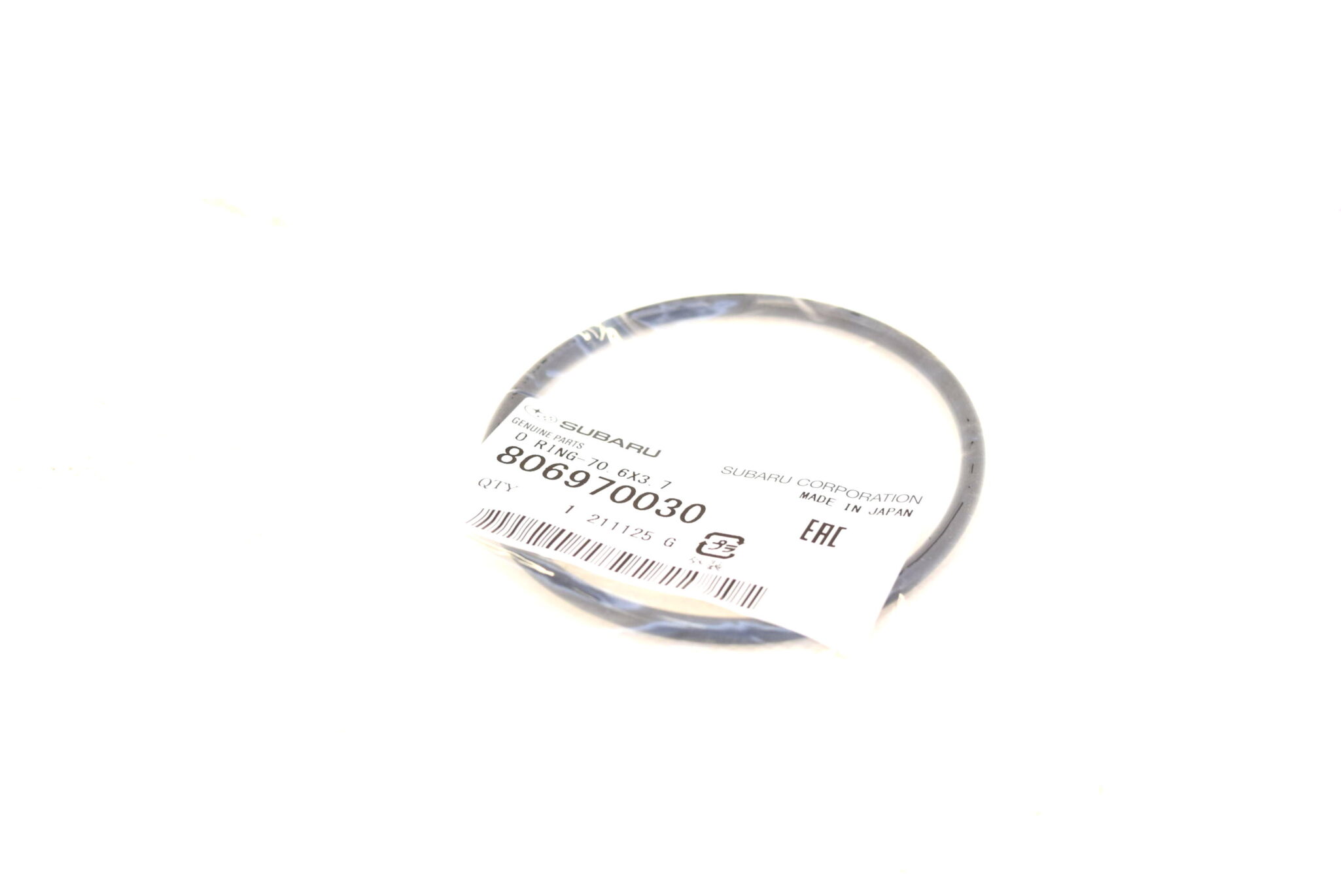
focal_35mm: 60
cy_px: 448
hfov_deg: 33.4
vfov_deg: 22.7
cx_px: 670
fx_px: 2237
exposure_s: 1/160
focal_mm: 40
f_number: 6.3
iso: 400
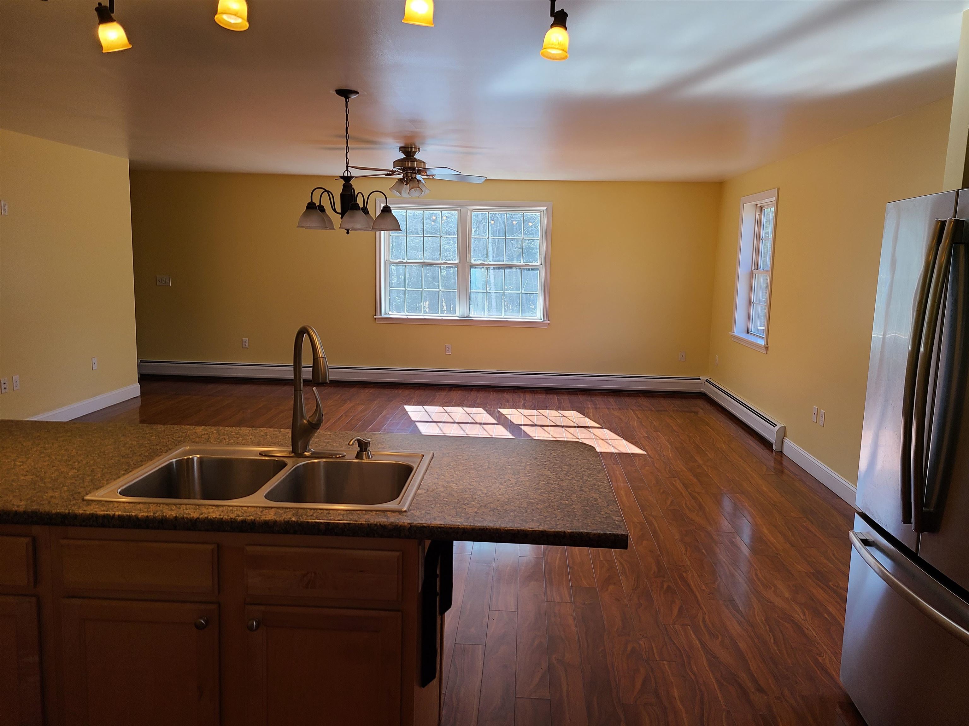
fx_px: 728
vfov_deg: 53.1
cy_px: 363
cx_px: 484
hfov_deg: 67.3
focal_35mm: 26
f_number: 1.8
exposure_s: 1/120
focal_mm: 5.4
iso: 64
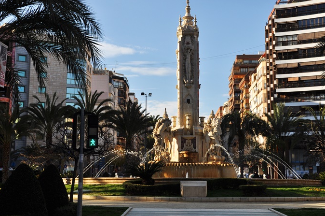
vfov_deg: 23.7
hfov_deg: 35.1
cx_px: 168
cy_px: 92
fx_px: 514
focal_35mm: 57
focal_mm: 32
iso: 200
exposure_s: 1/400
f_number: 10
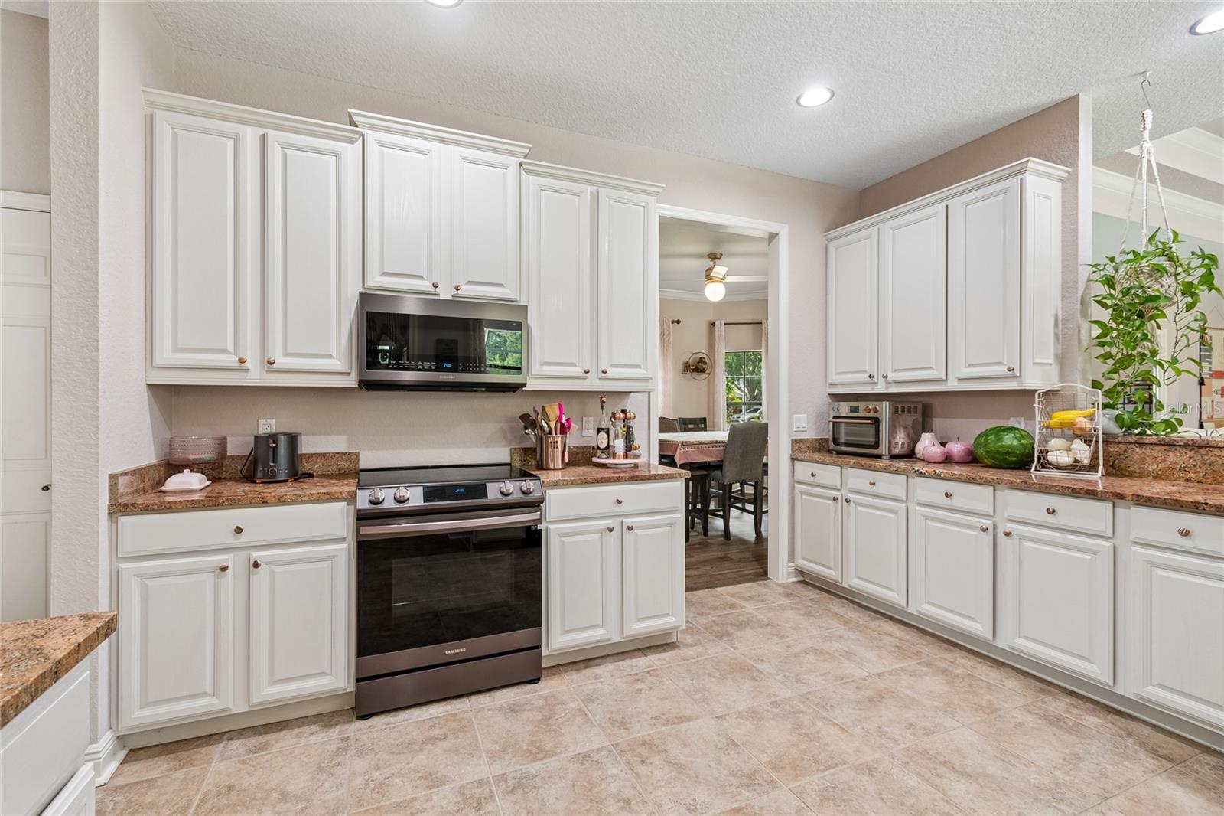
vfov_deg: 77.3
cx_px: 612
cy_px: 408
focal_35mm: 15
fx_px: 510
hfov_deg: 100.4
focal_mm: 10
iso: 100
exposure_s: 1/5
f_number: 7.1
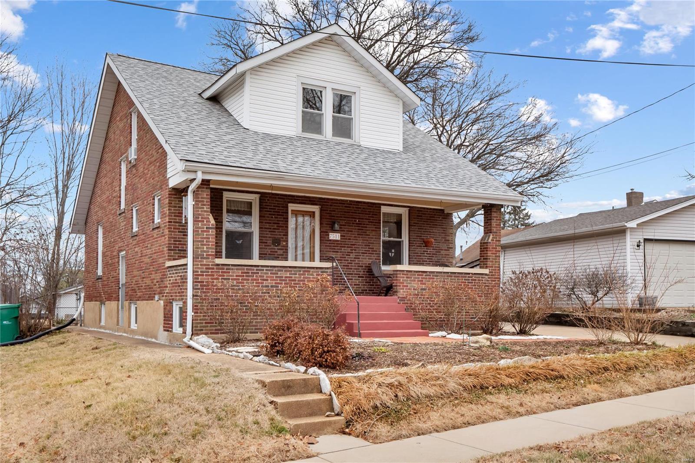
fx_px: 695
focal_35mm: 36
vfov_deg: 36.9
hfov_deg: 53.1
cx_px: 348
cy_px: 232
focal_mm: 18
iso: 400
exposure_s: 1/125
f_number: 8
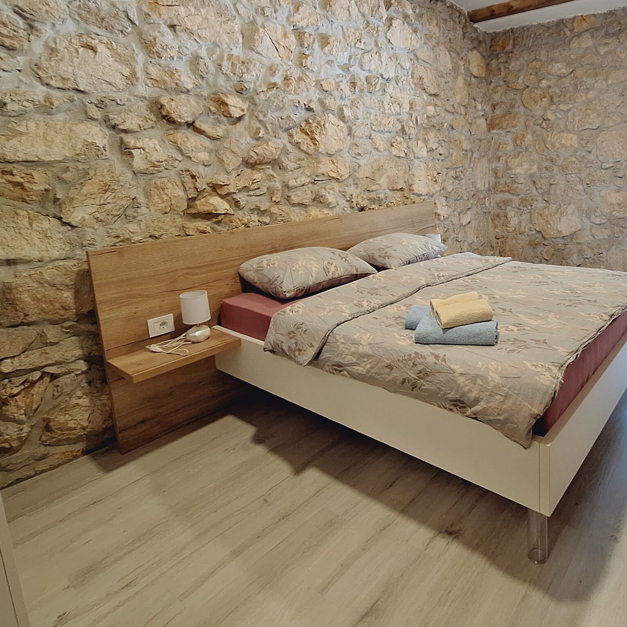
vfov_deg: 70.9
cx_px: 442
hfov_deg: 69.0
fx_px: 430
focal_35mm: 21
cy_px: 234
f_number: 2.2
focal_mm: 1.74
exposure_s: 1/33
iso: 125
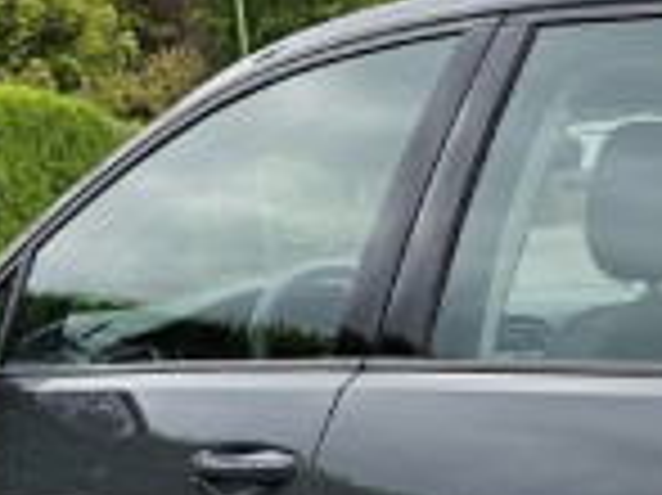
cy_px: 774
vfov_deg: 13.8
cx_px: 941
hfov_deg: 17.9
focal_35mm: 100
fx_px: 1911
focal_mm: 6.3
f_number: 1.7
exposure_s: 1/180
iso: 12
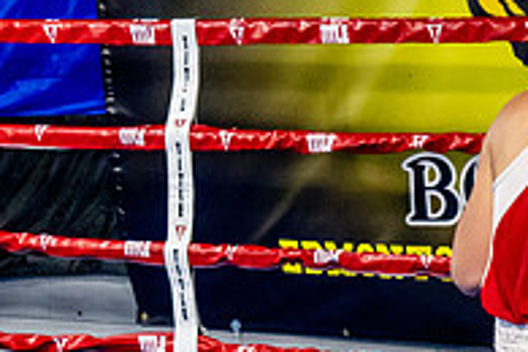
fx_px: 2273
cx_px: 609
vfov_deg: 8.8
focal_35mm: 155
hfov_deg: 13.0
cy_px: 288
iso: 5000
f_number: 2.8
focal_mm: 35
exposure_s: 1/800
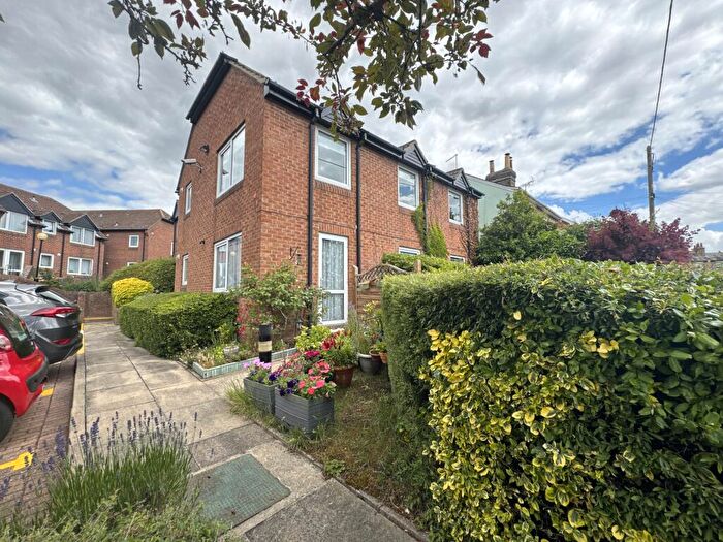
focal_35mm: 14
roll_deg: -0.8
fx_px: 292
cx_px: 362
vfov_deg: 85.7
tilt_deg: +4.4
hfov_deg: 102.1
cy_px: 271
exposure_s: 1/561
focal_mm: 2.22
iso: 40
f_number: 2.2
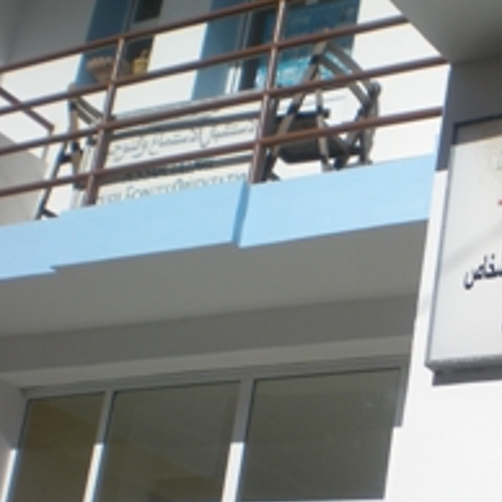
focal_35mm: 81
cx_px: 493
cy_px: 383
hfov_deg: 20.7
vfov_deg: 21.2
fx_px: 1329
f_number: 4.6
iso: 64
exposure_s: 1/1000
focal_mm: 6.3
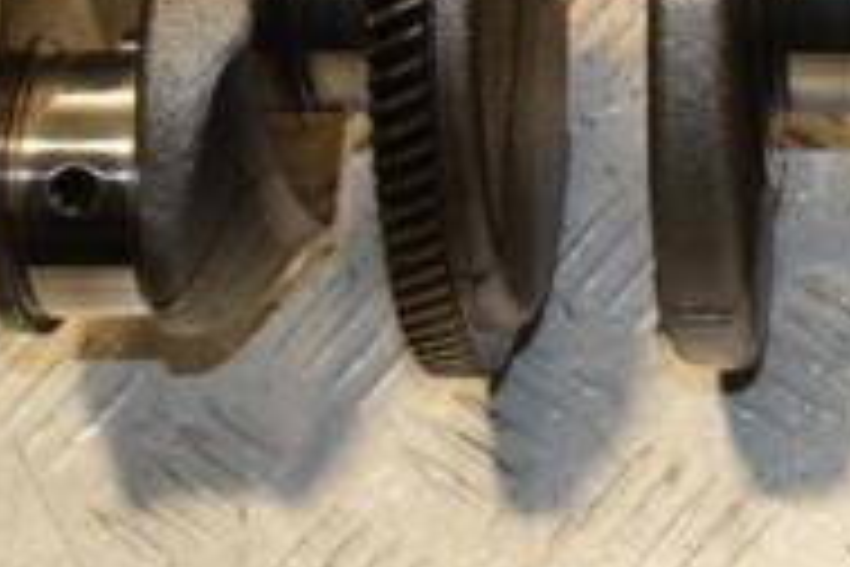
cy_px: -32
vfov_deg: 9.5
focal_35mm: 143
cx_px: 859
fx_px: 3376
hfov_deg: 14.1
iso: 800
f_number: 8
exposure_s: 1/200
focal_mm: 30
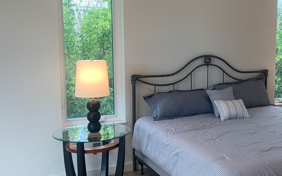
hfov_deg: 41.3
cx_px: 232
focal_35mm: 46
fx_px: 353
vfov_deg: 28.0
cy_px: 80
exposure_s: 1/120
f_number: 1.8
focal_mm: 4.25
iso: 40
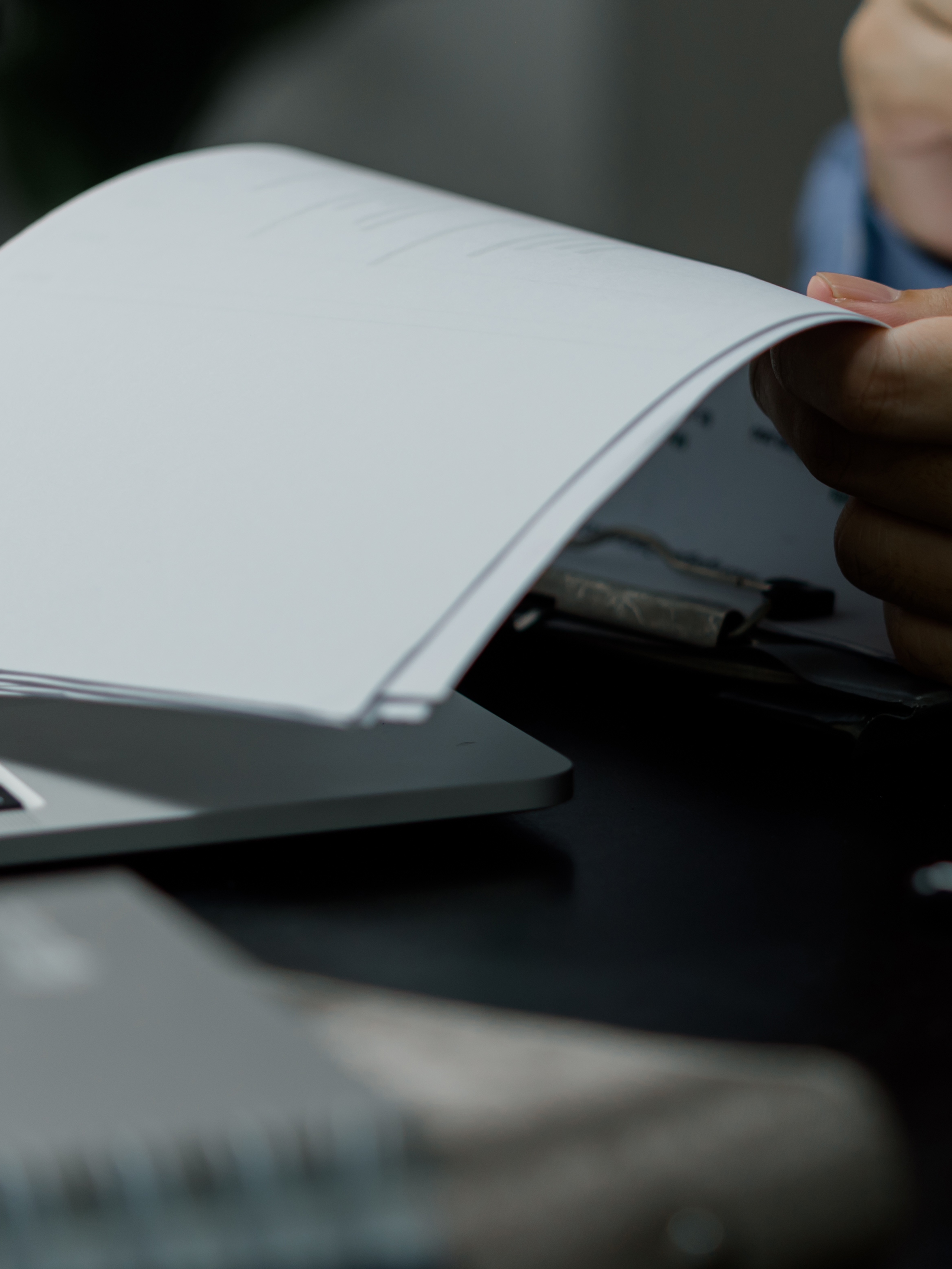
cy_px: 484
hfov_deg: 13.3
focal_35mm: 111
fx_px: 4070
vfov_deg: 17.7
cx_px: 767
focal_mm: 60
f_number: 2.8
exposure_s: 1/100
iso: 200
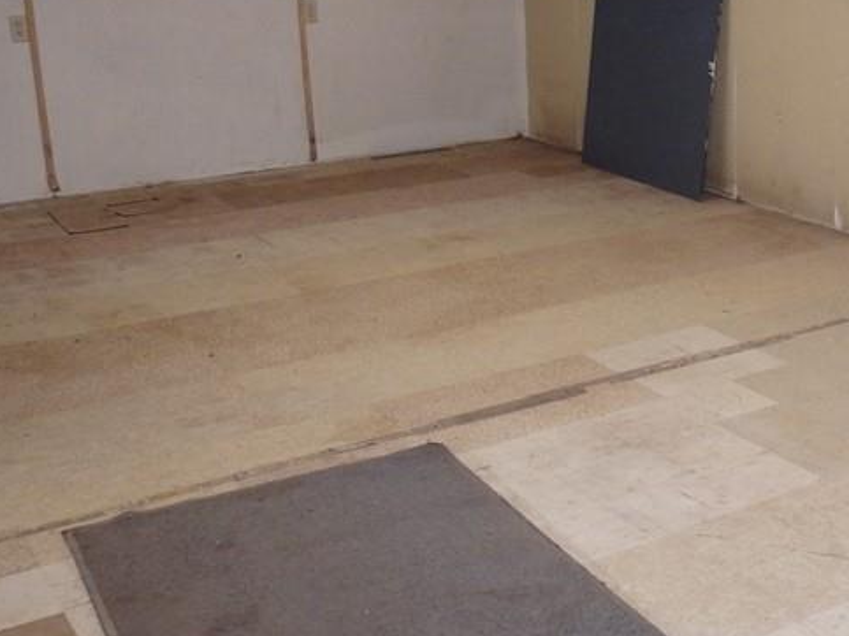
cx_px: 722
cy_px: 257
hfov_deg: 34.6
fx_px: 1300
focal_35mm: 53
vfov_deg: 27.5
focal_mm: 4.5
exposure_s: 1/30
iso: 400
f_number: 3
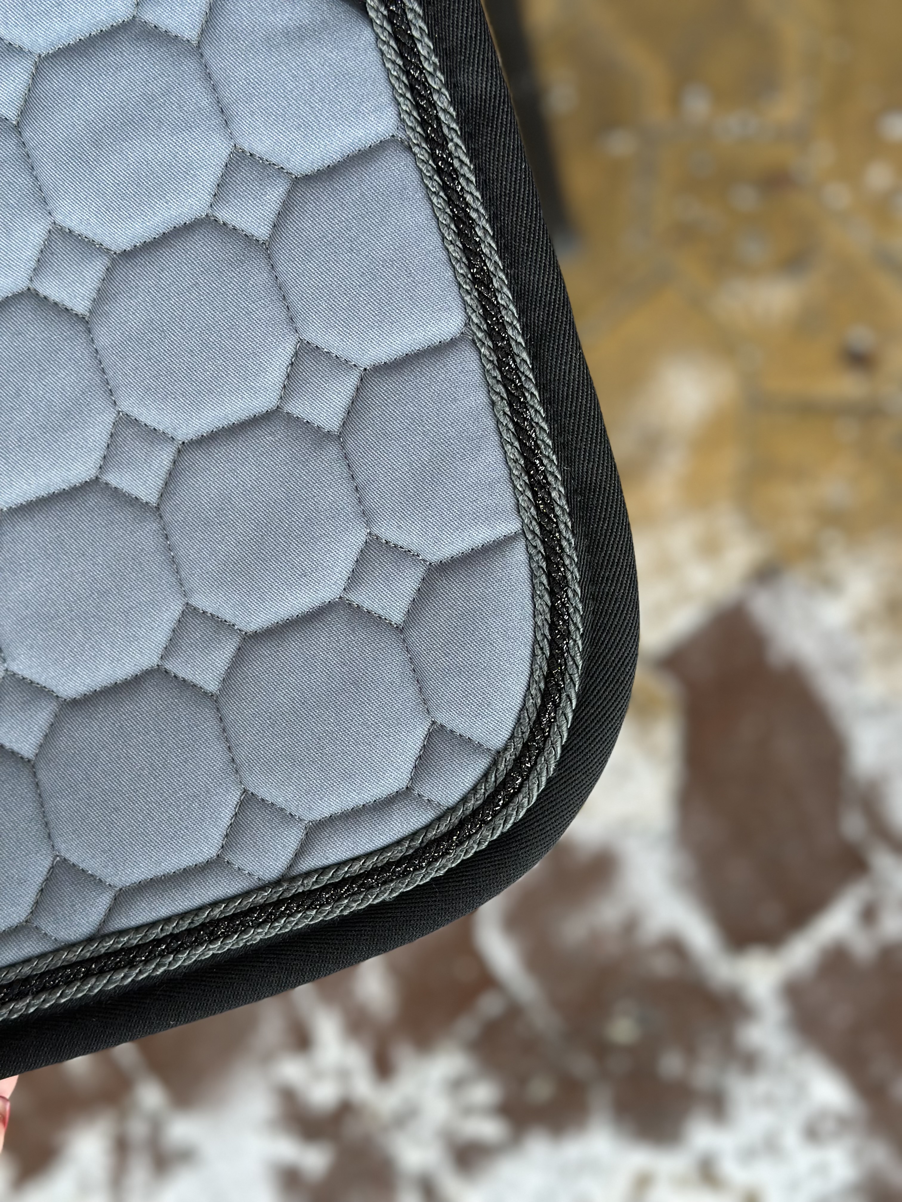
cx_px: 451
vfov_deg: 39.7
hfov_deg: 30.3
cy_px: 601
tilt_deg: -70.3
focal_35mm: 48
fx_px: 1668
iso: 160
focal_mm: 6.86
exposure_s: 1/60
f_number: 1.78
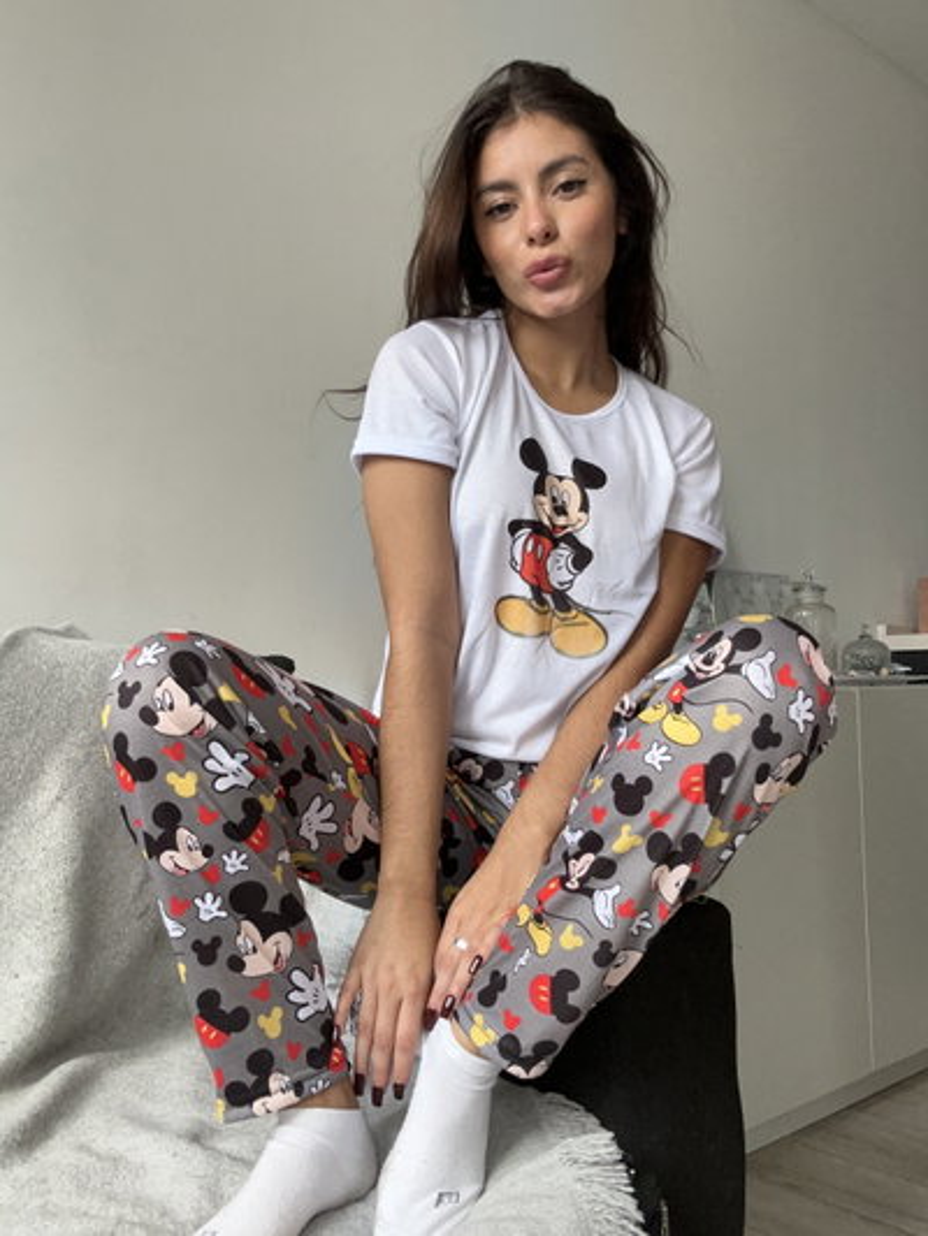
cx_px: 464
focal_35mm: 30
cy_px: 618
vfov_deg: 60.0
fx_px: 1072
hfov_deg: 46.8
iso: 125
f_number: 1.9
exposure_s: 1/60
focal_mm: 2.69
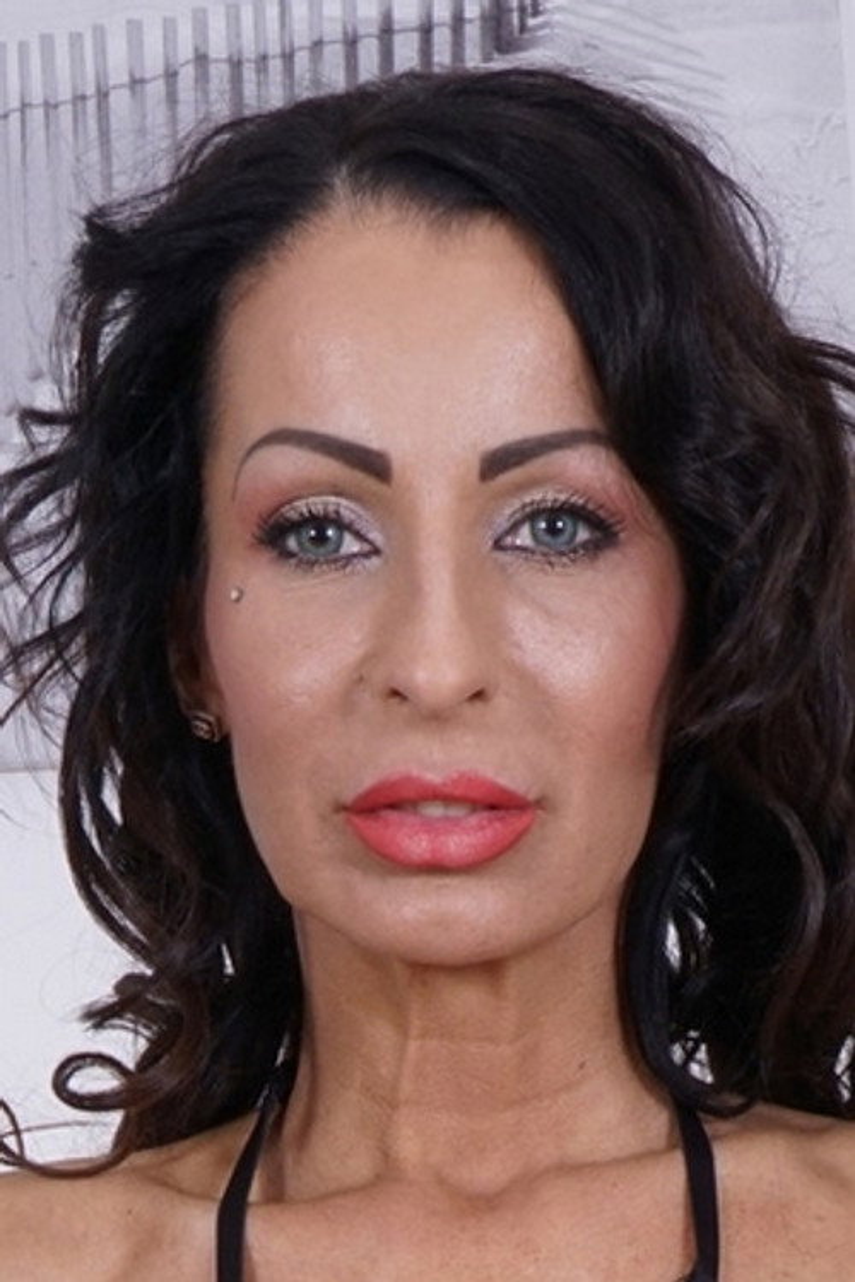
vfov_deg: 54.4
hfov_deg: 37.9
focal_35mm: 35
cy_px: 641
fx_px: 1247
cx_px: 428
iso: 250
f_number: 18
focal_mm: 35
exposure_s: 1/125
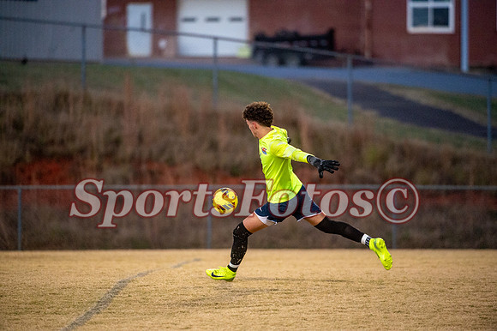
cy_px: 166
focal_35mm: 330
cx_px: 248
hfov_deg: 6.2
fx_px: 4553
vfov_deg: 4.2
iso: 5000
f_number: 4
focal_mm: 330
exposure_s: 1/1000
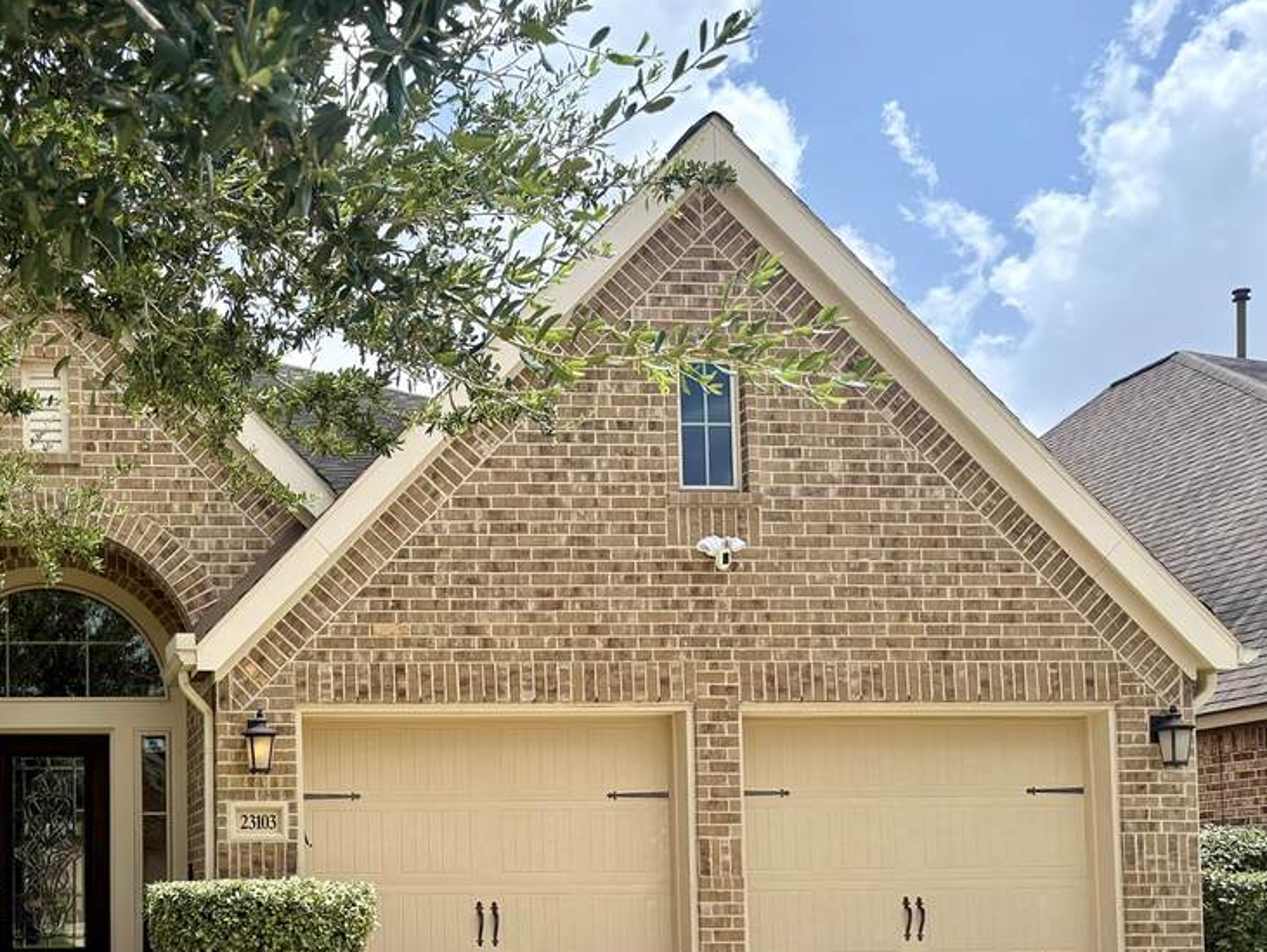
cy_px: 812
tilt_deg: +3.7
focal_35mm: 42
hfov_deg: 41.8
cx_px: 173
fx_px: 1538
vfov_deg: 33.0
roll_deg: +0.5
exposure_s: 1/3021
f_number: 1.78
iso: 100
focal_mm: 6.76
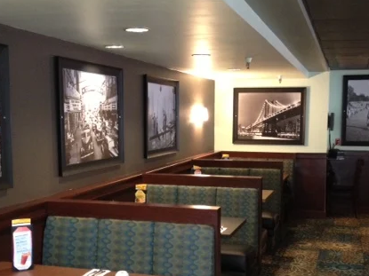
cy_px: 174
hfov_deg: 35.5
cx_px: 194
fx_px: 575
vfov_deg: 26.9
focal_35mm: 54
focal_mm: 4.28
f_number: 2.4
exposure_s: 1/20
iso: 250
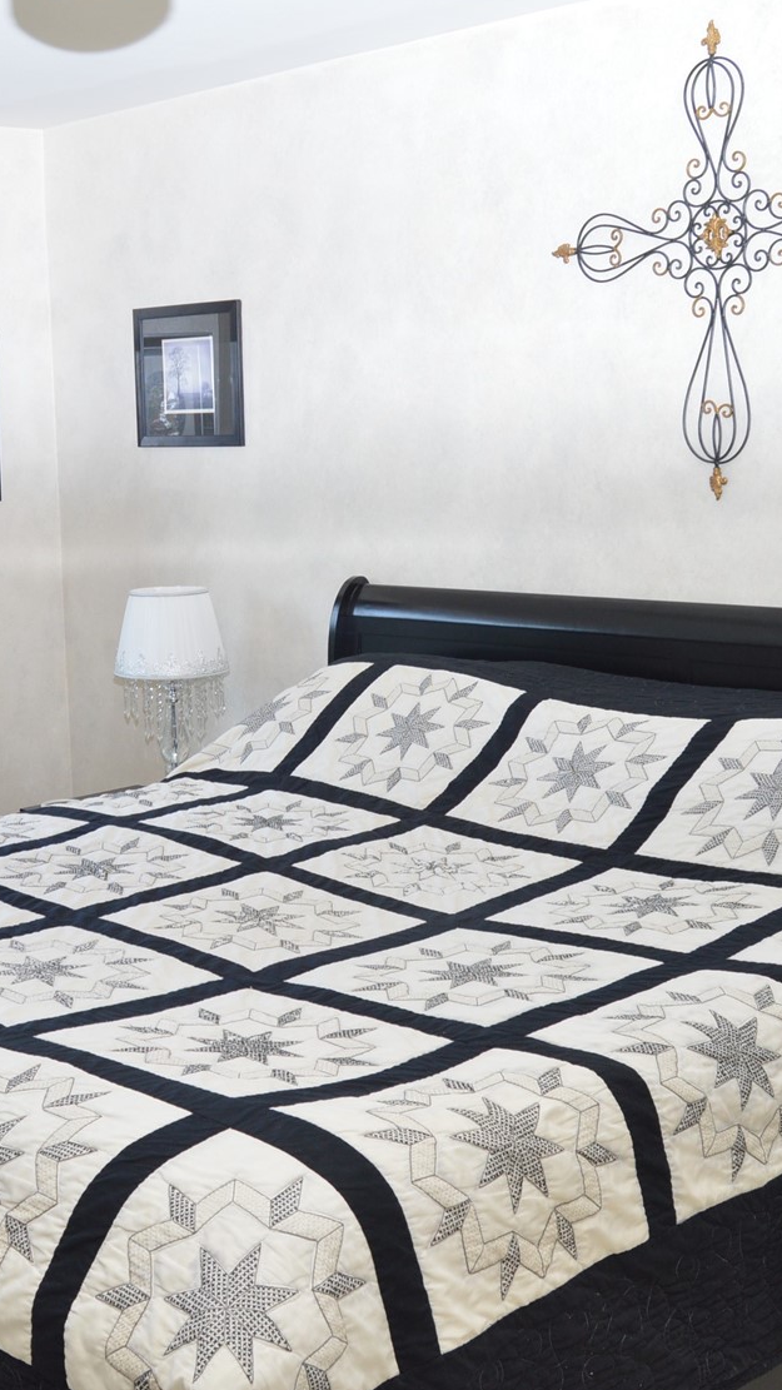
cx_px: 176
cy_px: 694
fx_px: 1769
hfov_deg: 24.6
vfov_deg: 42.9
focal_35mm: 48
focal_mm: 20
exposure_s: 1/125
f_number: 5.6
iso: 400
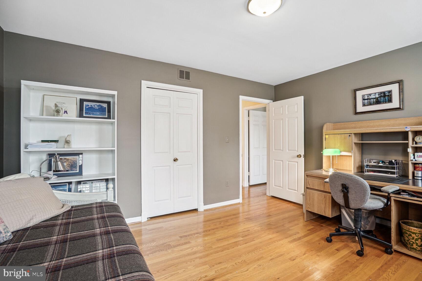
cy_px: 140
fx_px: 188
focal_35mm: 16
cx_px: 211
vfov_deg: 73.7
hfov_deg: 96.7
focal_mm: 16
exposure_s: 1/15
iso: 800
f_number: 8
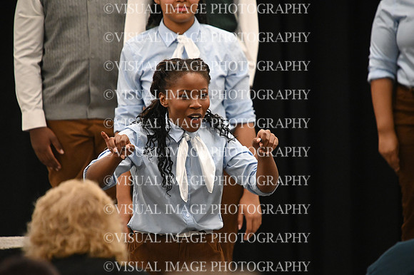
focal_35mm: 420
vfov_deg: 3.3
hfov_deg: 4.9
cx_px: 207
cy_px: 138
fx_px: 4827
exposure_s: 1/250
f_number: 6.3
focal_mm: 420
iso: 10000
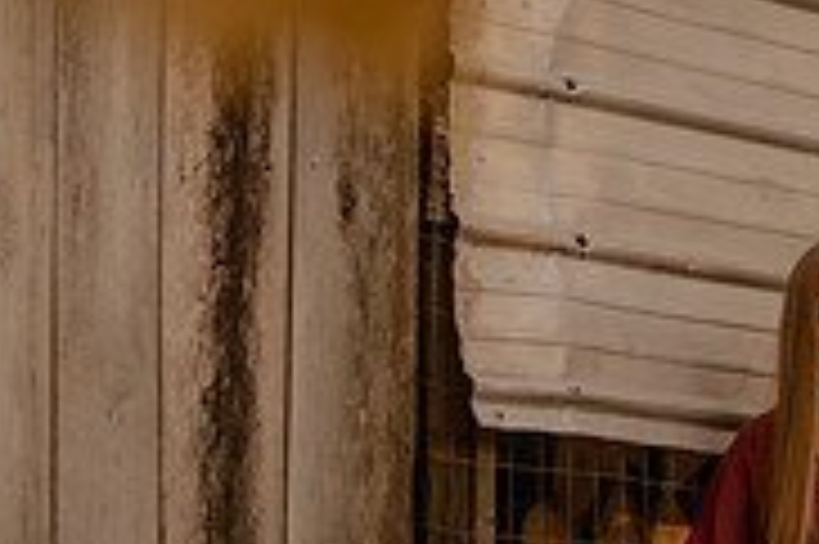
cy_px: 654
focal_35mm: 174
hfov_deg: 11.7
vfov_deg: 7.8
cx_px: 783
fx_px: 3955
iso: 250
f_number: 1.8
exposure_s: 1/250
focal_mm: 50
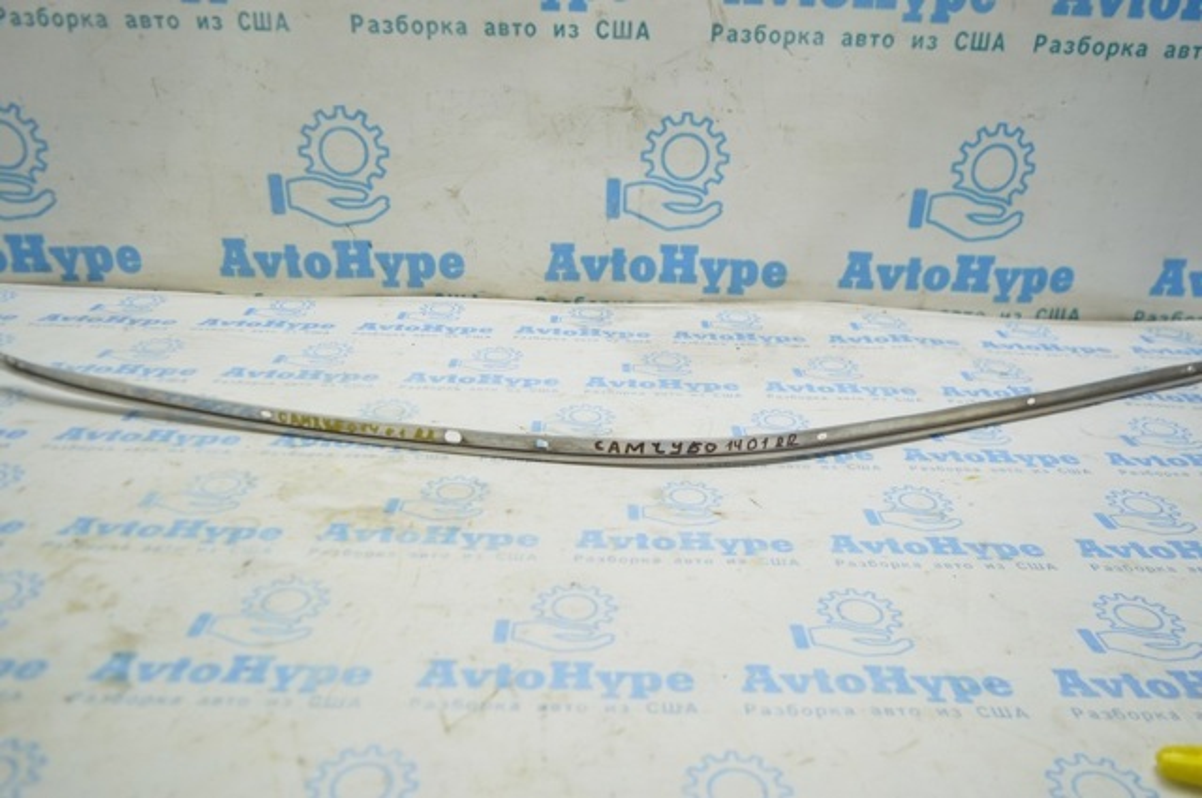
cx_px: 601
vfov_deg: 47.8
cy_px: 399
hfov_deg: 67.4
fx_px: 900
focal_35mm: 27
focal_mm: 18
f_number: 3.5
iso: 400
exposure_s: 1/50
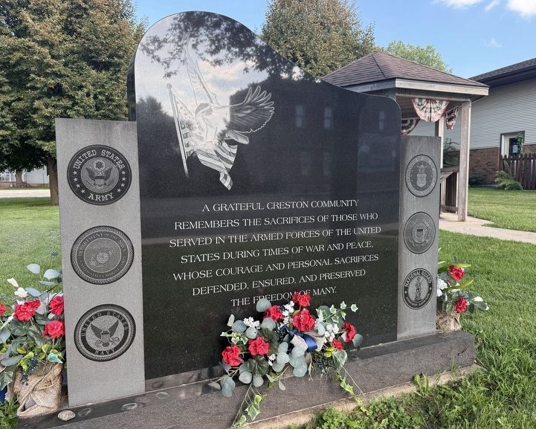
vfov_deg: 54.9
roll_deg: +0.4
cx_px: 254
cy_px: 211
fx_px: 413
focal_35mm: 26
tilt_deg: -4.5
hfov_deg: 66.0
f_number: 1.78
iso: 100
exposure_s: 1/559
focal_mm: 6.76
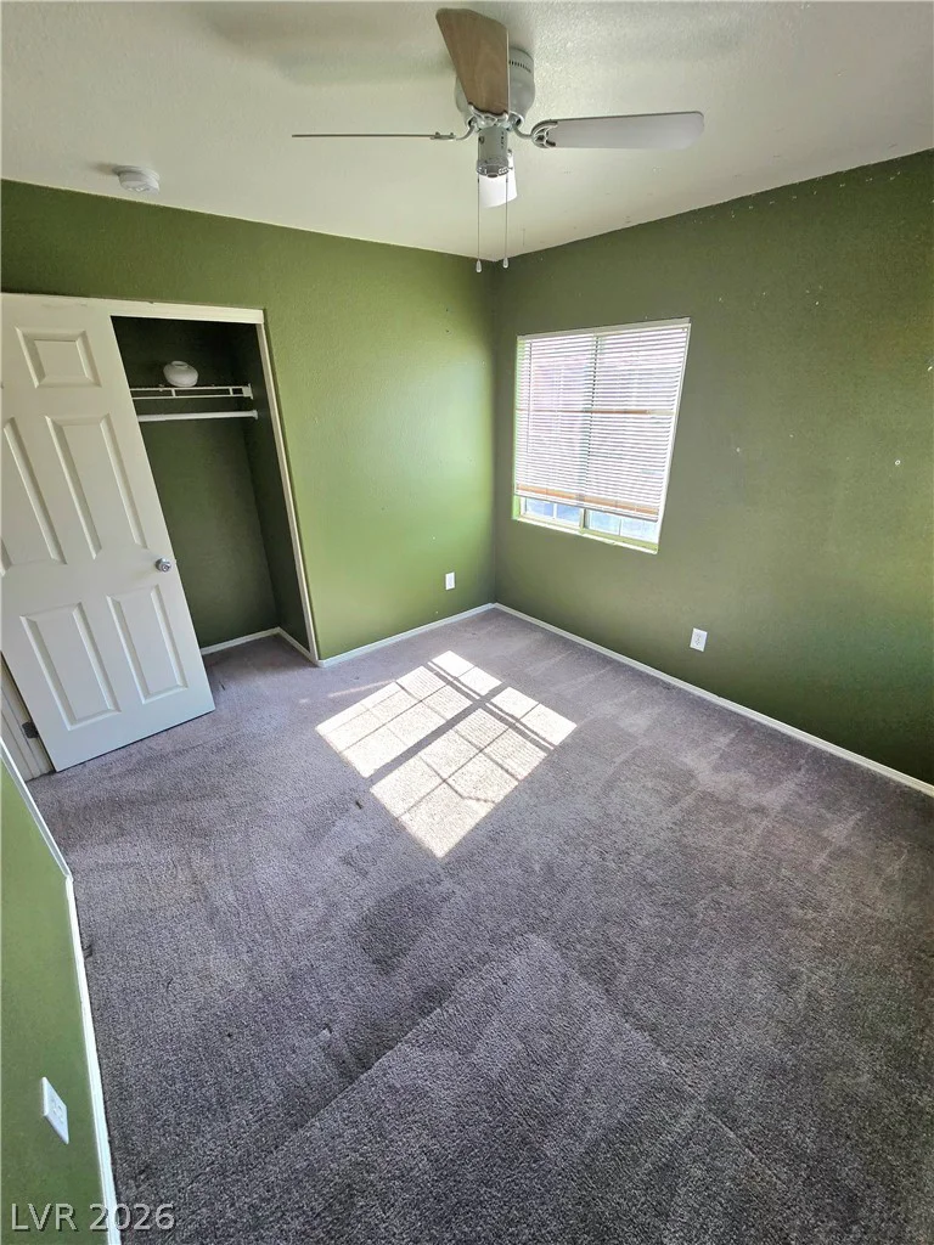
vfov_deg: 106.2
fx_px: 468
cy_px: 622
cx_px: 467
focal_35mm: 13
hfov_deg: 89.9
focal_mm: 2.2
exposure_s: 1/370
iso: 125
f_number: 2.2
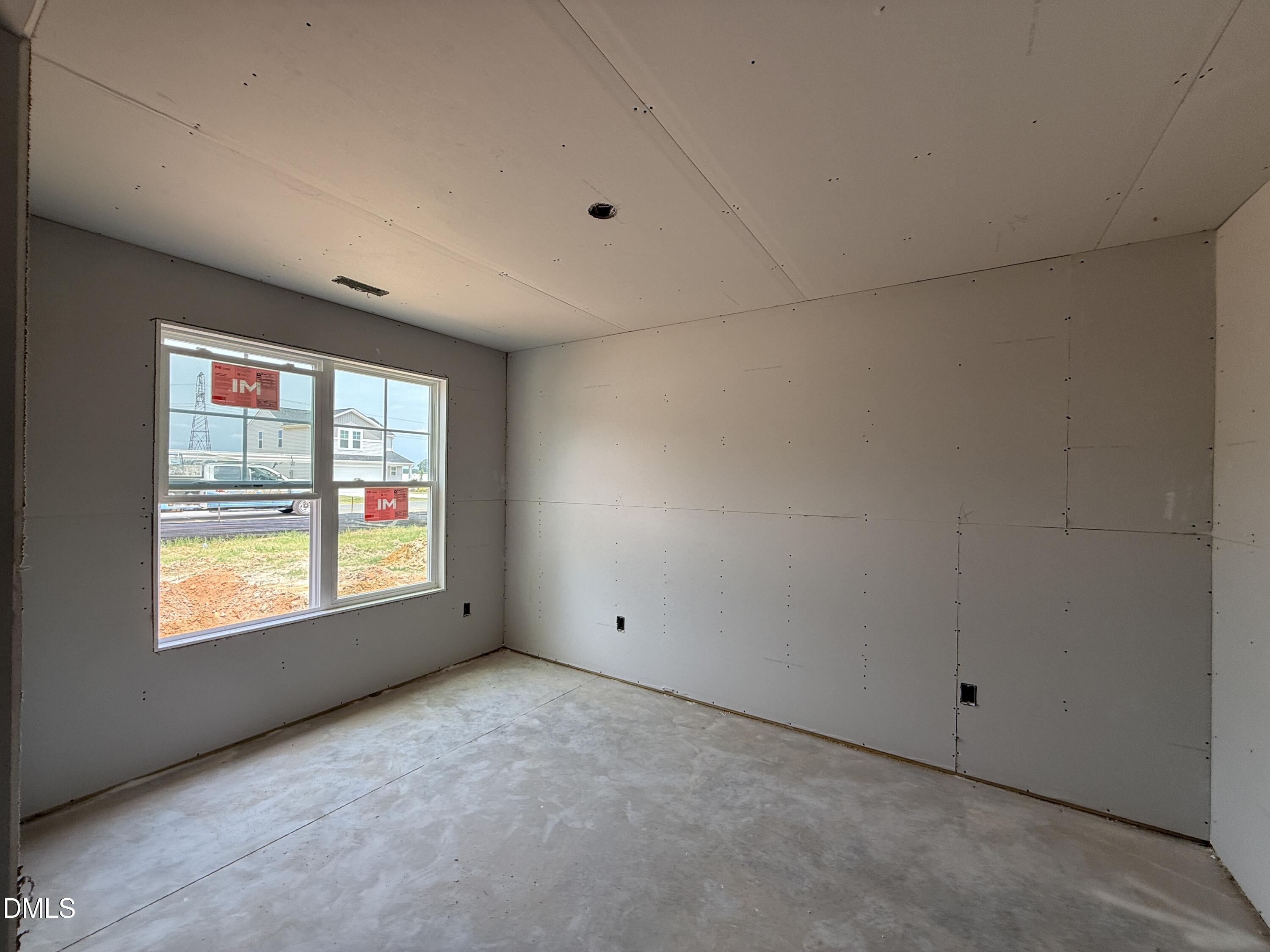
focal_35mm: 14
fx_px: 514
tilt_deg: +1.1
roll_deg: -1.3
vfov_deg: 85.7
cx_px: 635
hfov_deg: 102.1
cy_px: 476
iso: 64
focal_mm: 2.22
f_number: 2.2
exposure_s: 1/157
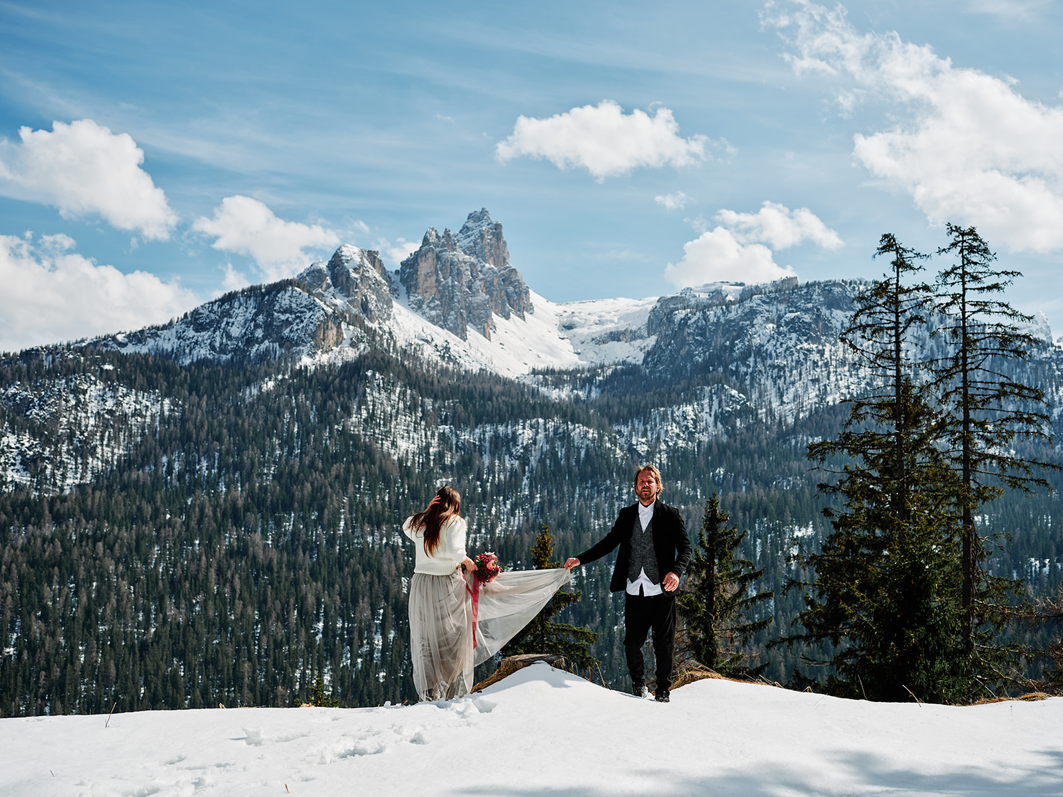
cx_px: 532
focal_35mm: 40
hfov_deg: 46.8
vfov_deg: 36.0
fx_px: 1228
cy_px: 398
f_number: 5.6
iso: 100
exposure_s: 1/500
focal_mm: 50
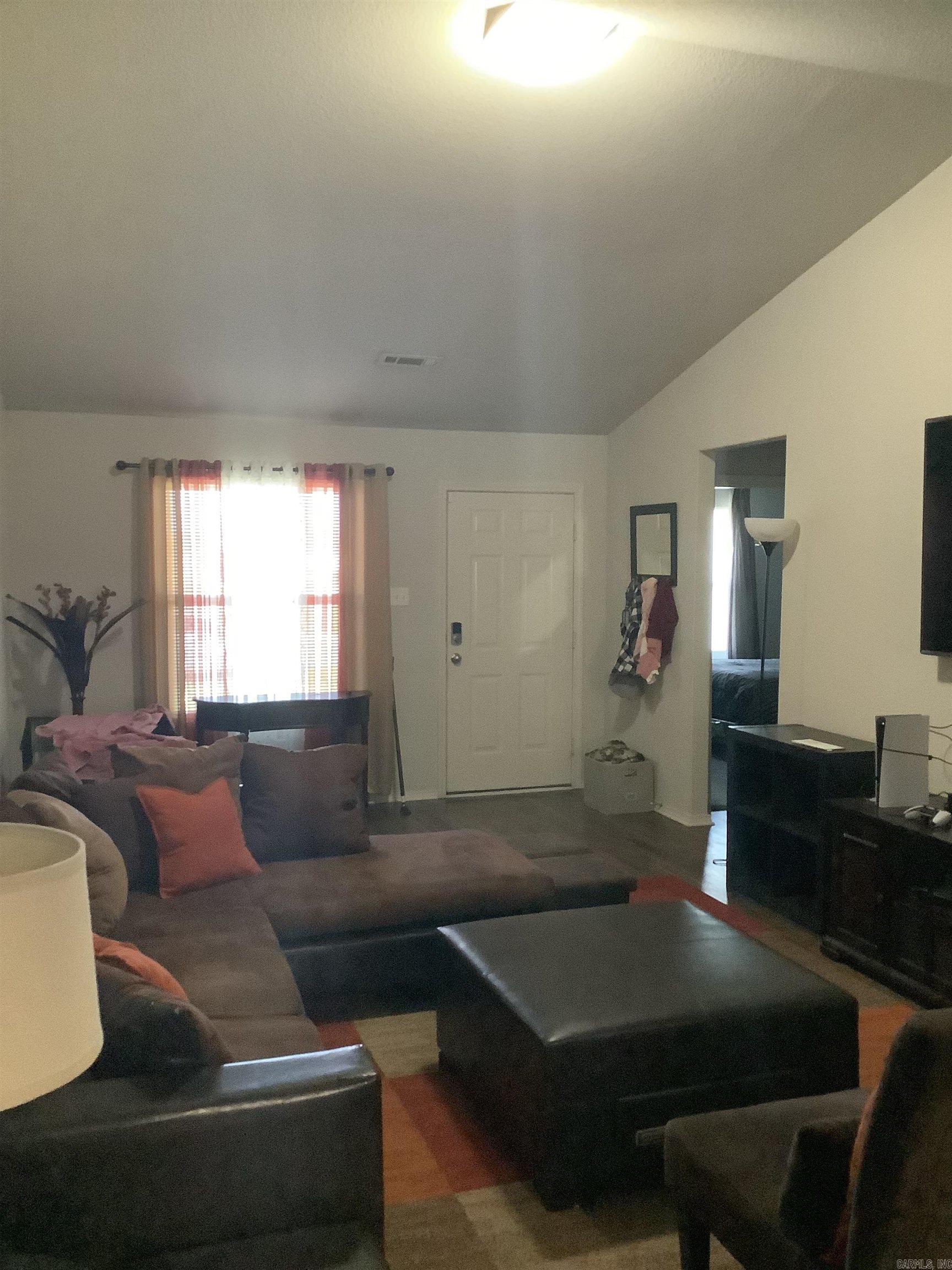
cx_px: 476
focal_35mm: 31
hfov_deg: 45.4
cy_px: 635
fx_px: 1137
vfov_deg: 58.4
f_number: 2.4
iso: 800
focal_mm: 3.3
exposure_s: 1/30
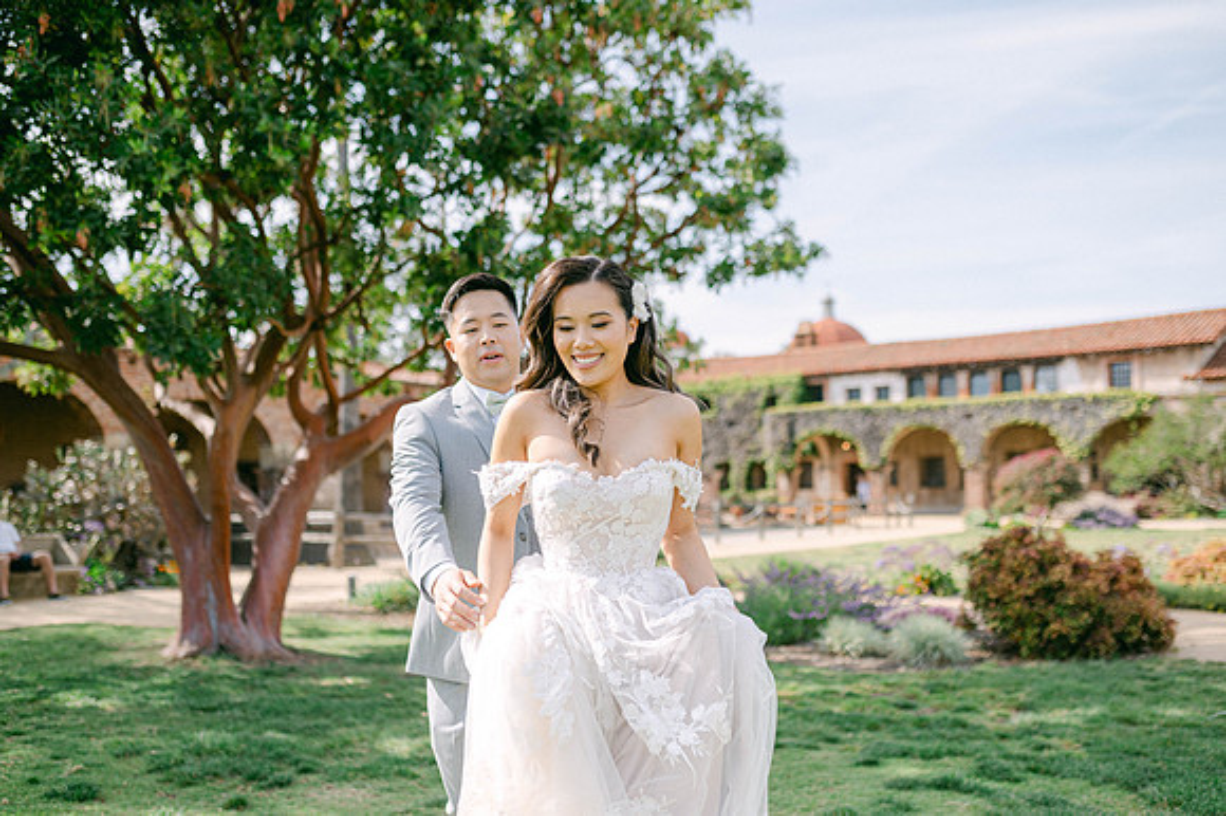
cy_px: 408
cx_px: 613
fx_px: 1202
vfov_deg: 37.5
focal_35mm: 35
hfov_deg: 54.0
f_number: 2
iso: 100
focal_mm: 35
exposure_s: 1/4000
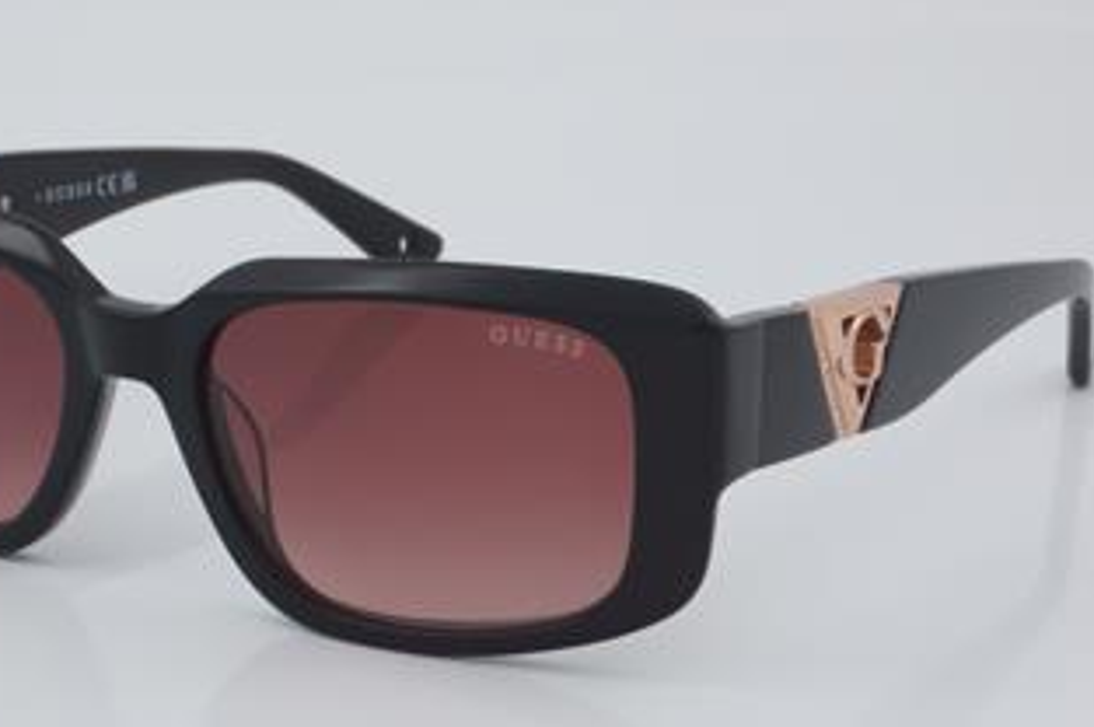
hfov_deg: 21.2
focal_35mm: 96
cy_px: 391
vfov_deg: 14.2
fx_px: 2914
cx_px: 423
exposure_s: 1/4
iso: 100
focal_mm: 50
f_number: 32
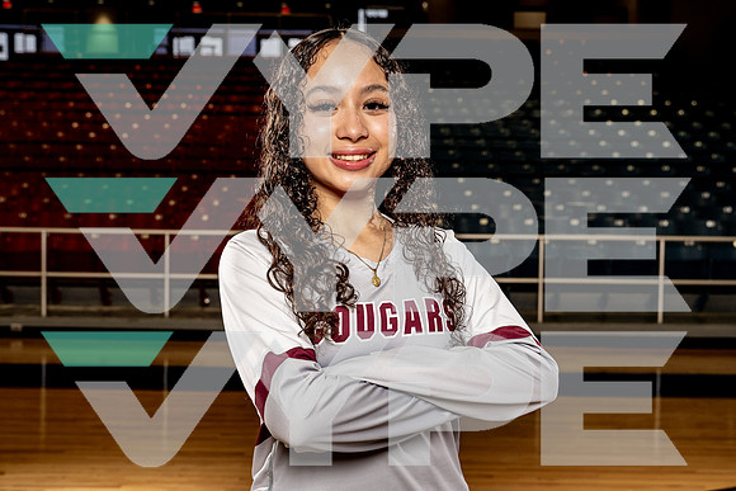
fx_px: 941
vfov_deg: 29.3
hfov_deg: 42.7
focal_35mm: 46
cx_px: 368
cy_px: 246
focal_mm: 46
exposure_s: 1/250
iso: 640
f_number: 6.3
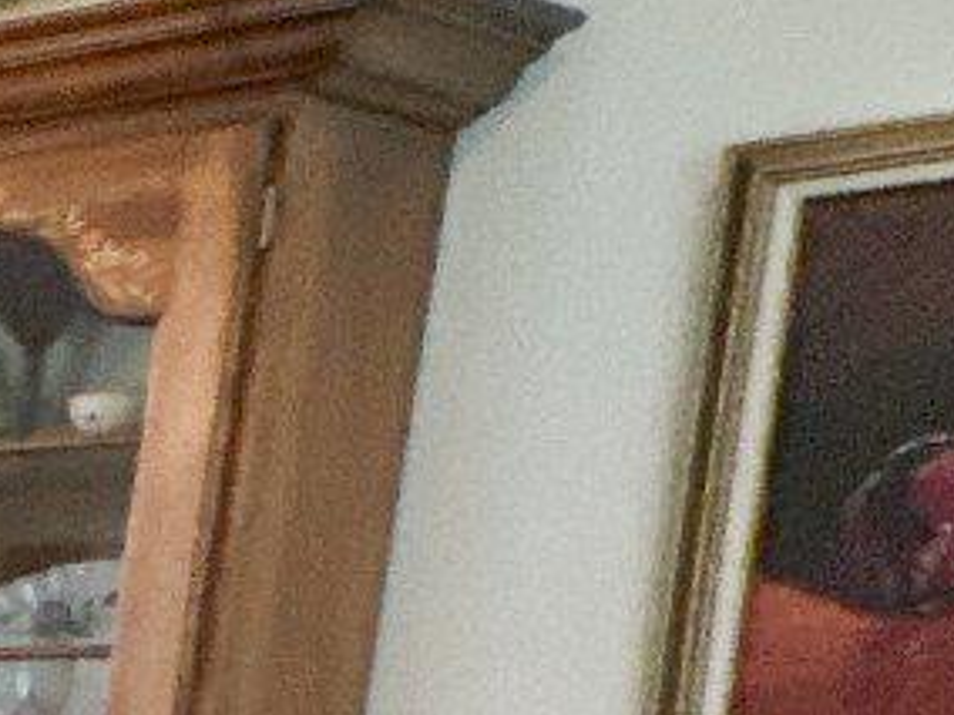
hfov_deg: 11.0
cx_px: -2012
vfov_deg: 13.3
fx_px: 2784
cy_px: 1259
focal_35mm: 101
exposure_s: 1/60
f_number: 2.2
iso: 320
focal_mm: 2.22
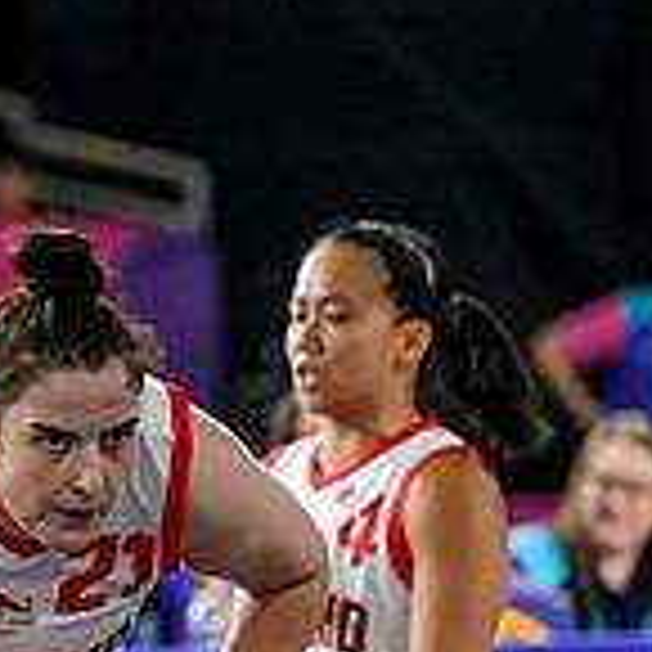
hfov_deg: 3.1
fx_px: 11933
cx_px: -694
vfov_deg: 3.1
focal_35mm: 560
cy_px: 629
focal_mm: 135
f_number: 3.2
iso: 2500
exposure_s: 1/1600
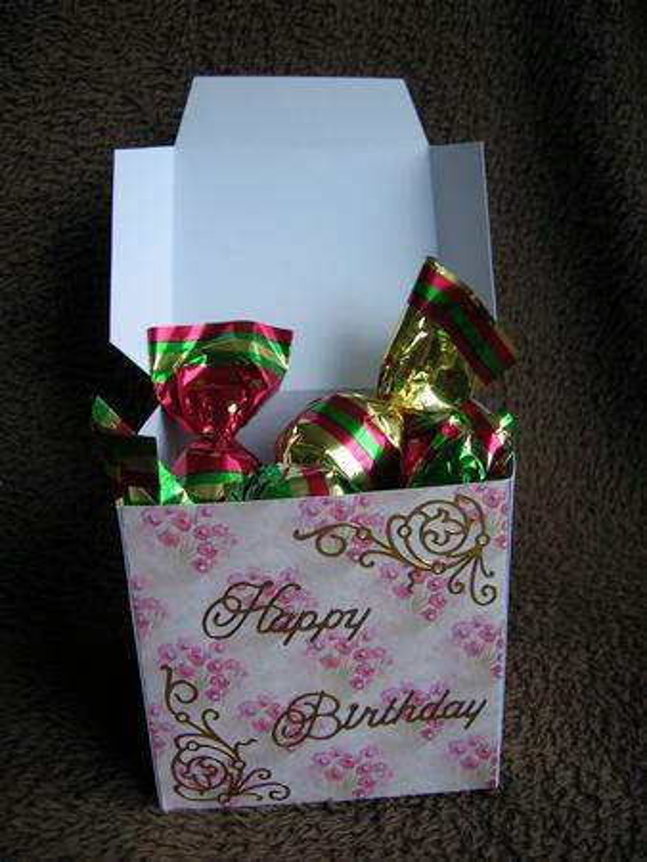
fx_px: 871
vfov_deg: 52.6
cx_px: 324
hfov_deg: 40.7
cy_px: 431
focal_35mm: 35
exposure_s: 1/123
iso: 50
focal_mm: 5.4
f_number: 2.8
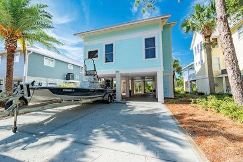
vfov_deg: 81.2
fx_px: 94
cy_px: 81
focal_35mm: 14
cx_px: 122
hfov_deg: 104.3
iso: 400
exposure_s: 1/6400
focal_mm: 14
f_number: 8
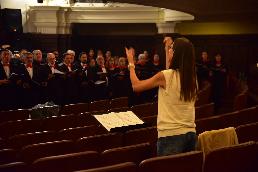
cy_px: 86
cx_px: 129
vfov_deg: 21.9
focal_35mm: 62
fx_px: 444
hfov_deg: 32.4
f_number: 4
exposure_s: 1/30
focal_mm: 62
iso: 2500
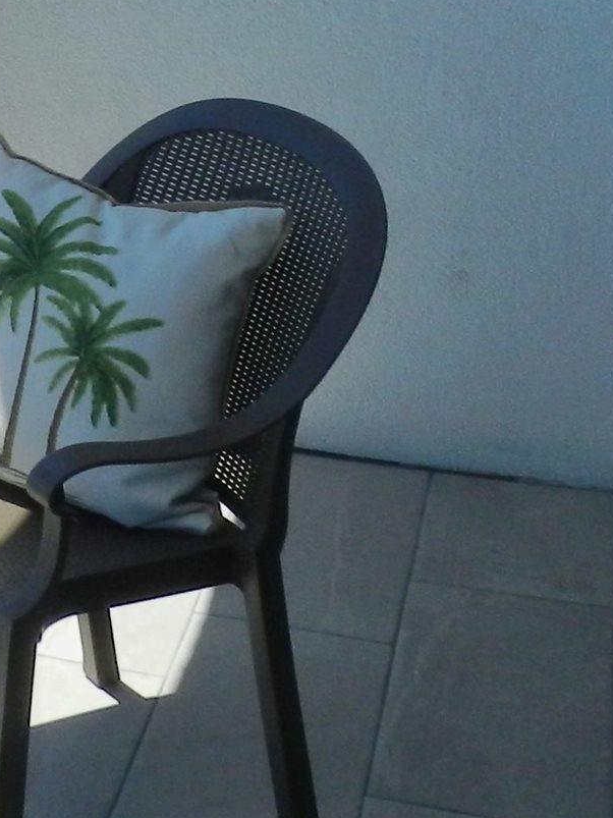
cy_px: 29
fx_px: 2078
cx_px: -205
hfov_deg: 15.9
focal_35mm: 88
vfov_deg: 21.6
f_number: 4
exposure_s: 1/800
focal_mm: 4
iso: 160
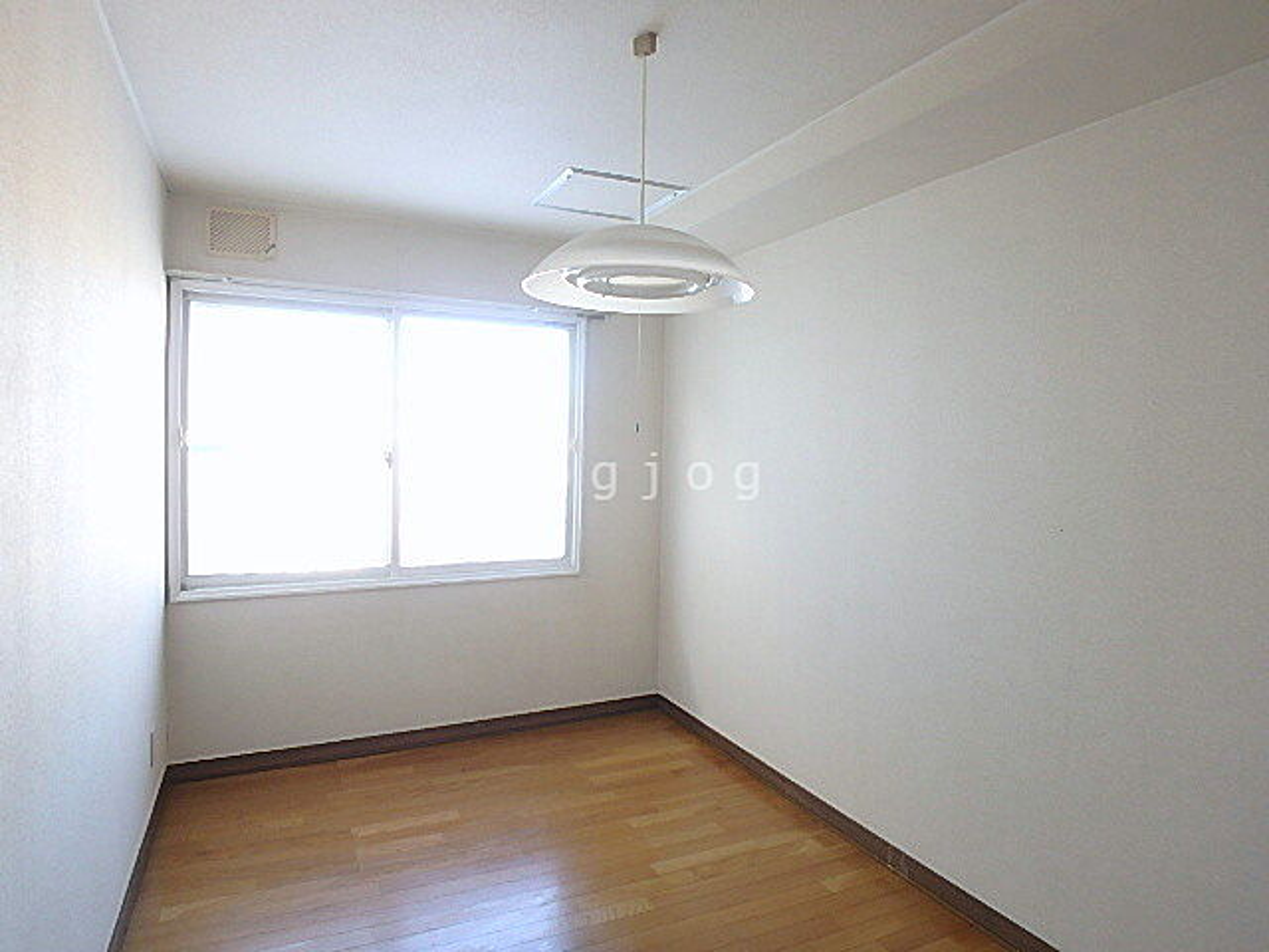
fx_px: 770
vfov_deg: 63.4
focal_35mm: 21
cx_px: 634
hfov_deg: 79.0
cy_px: 476
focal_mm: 3.7
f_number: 3.5
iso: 200
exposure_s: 1/40
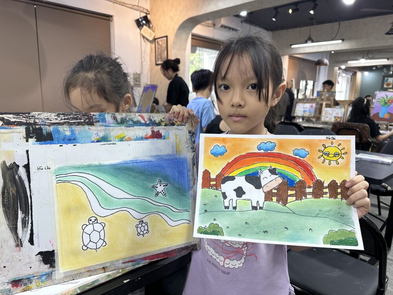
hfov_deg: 71.6
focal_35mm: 24
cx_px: 196
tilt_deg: -10.7
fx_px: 272
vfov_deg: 56.8
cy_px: 148
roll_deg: -1.1
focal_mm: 6.86
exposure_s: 1/100
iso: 125
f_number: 1.78
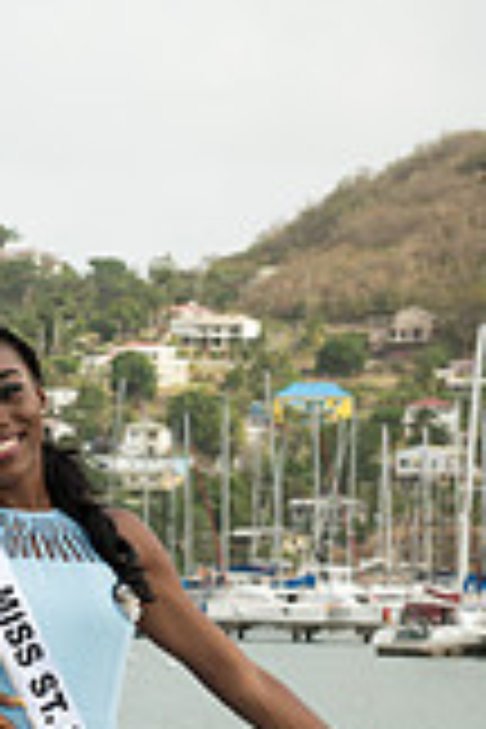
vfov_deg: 12.6
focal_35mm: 161
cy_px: 760
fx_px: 3260
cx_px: 9
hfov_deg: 8.5
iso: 100
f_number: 7.1
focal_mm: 58
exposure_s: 1/160
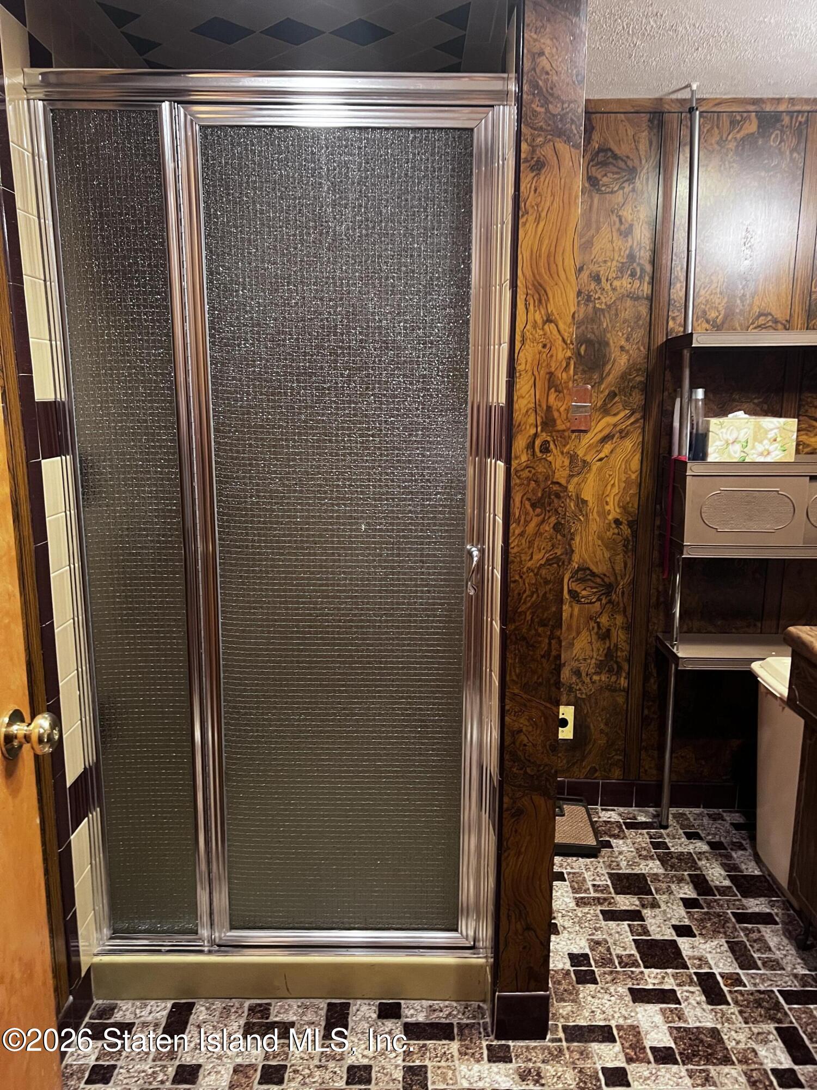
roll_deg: -1.7
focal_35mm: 26
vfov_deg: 67.3
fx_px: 818
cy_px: 545
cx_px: 408
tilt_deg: -11.6
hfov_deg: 53.1
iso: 500
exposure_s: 1/40
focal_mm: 5.7
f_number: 1.5
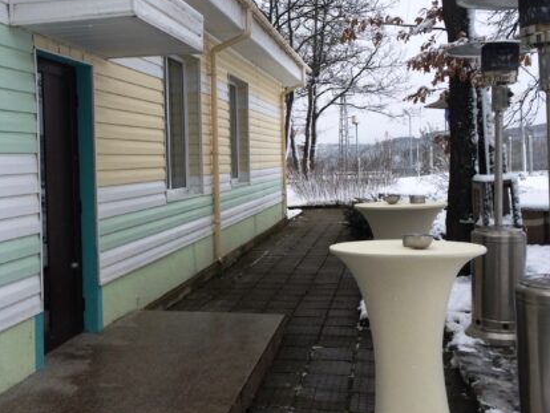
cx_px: 226
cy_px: 174
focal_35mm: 42
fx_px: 668
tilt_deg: -1.6
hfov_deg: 44.6
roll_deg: +3.8
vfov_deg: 34.3
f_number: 2.2
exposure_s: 1/1140
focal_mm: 4.15
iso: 32
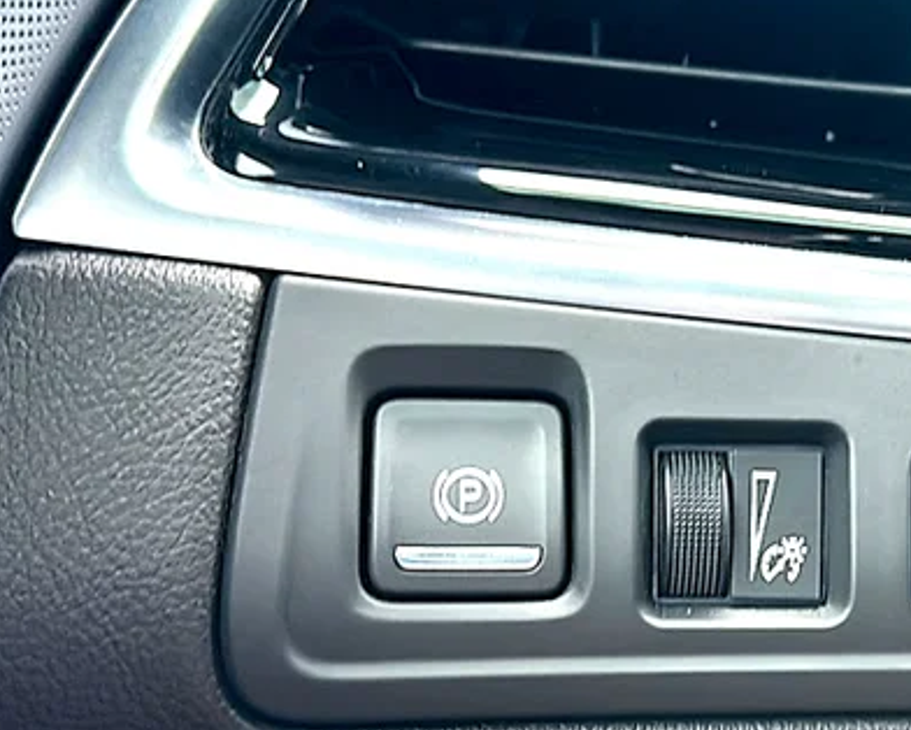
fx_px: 1457
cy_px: 475
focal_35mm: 54
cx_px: 734
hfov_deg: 33.7
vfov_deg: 28.0
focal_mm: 6.86
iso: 125
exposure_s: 1/58
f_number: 1.78
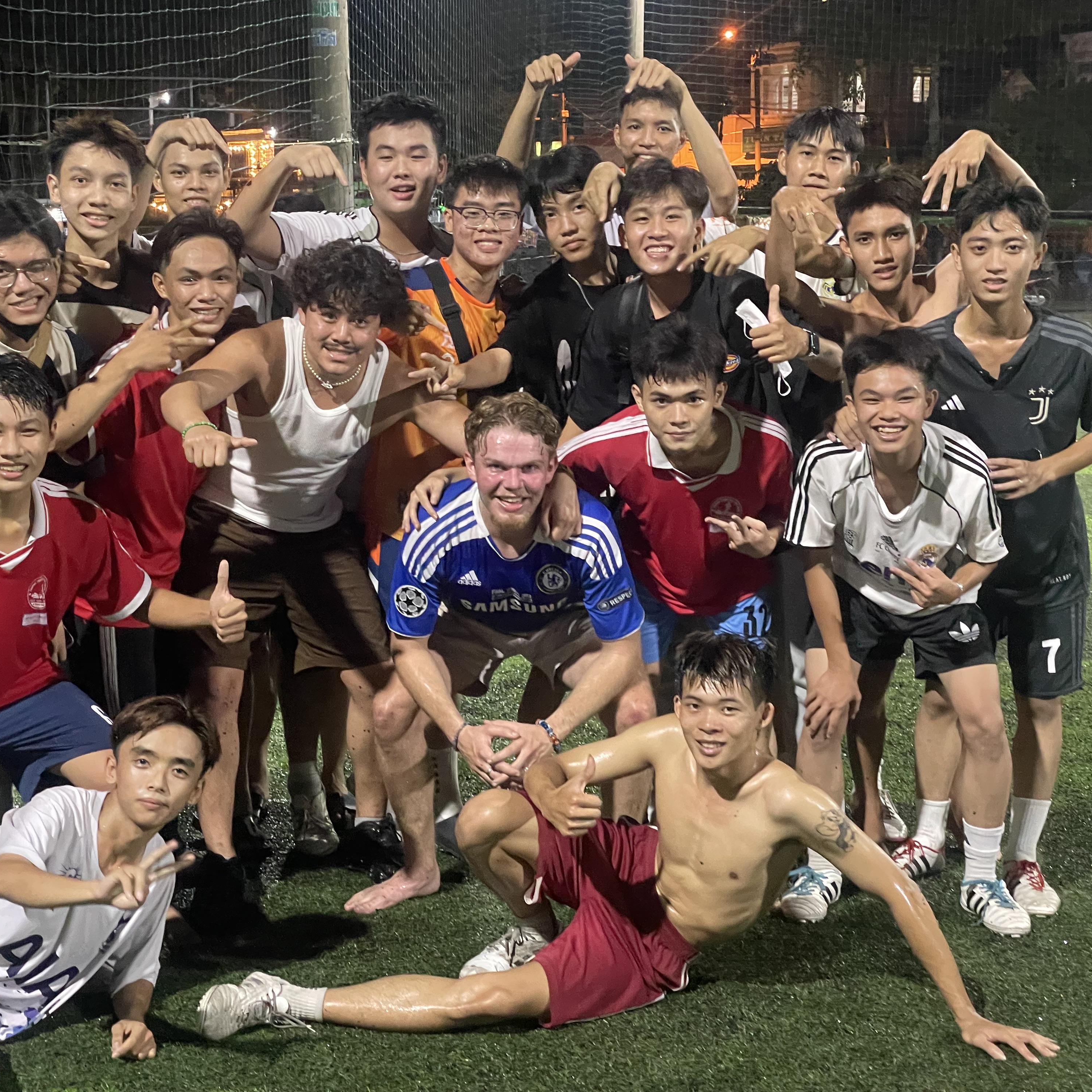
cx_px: 458
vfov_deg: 27.7
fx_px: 2213
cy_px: 540
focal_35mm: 62
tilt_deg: -7.7
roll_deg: +1.0
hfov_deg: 27.7
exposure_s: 1/25
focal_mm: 6
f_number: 2
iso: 800
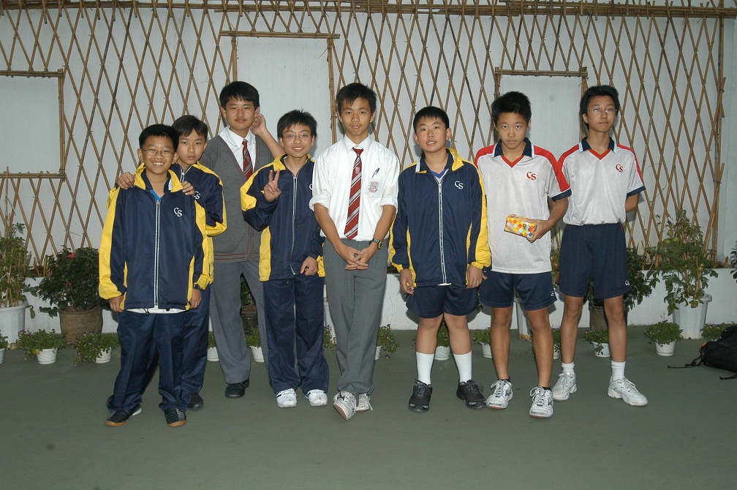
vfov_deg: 35.4
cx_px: 368
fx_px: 767
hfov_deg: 51.3
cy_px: 245
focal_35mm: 38
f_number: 5.6
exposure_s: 1/80
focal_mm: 25
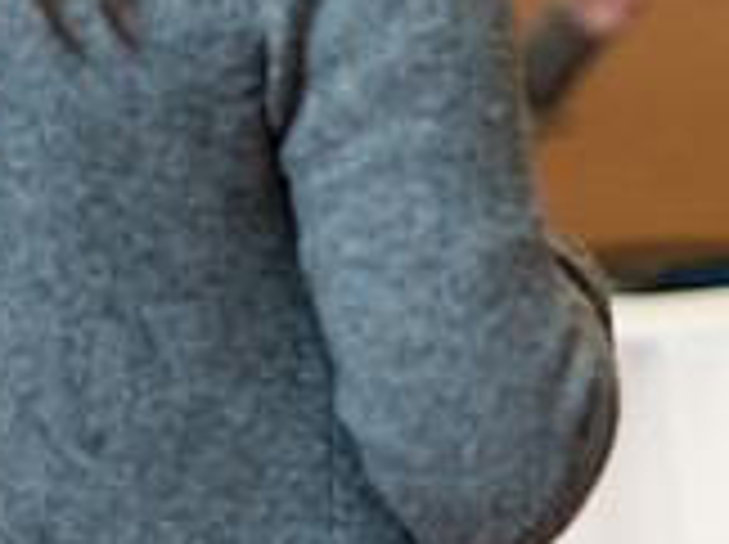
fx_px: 7612
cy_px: -191
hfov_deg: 5.4
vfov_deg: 4.1
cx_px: 1098
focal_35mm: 362
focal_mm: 105
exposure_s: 1/200
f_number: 3.5
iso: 1600
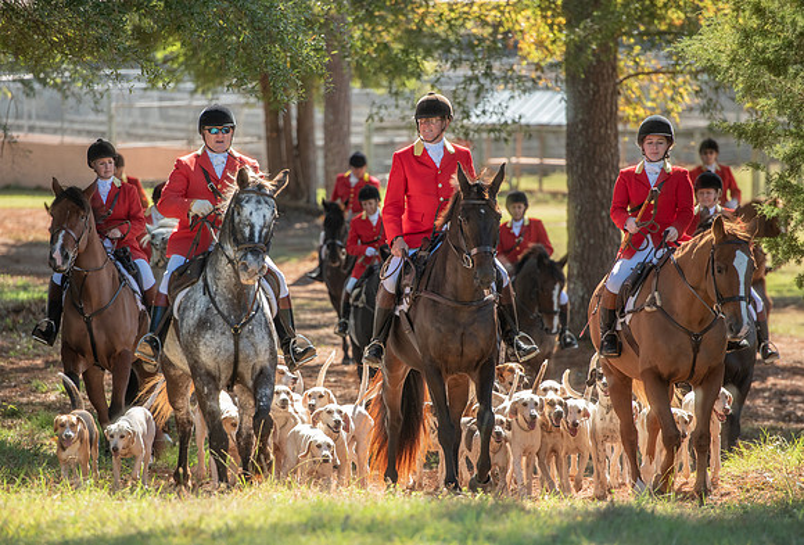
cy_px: 324
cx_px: 360
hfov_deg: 8.5
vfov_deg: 5.8
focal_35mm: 241
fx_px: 5406
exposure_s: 1/320
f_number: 4
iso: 280
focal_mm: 200
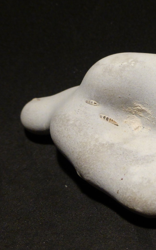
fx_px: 361
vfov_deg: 38.2
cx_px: 141
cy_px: 121
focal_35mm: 53
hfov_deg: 23.7
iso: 400
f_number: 3.7
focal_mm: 6.1
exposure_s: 1/60
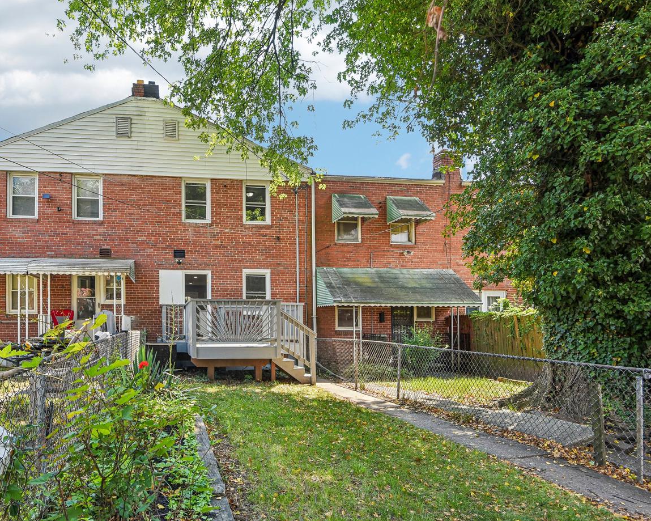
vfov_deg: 68.1
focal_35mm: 20
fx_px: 385
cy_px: 261
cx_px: 244
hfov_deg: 78.9
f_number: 8
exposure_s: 1/160
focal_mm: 17
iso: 400
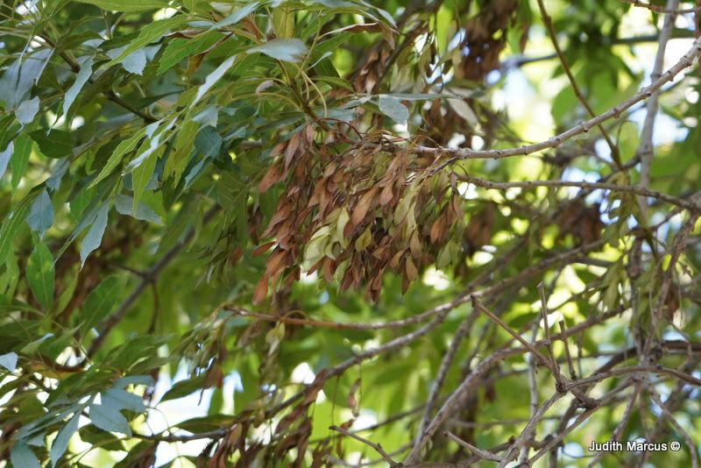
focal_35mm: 147
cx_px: 350
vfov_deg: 9.3
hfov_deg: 14.0
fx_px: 2863
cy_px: 234
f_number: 5.6
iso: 1250
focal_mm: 98
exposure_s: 1/160
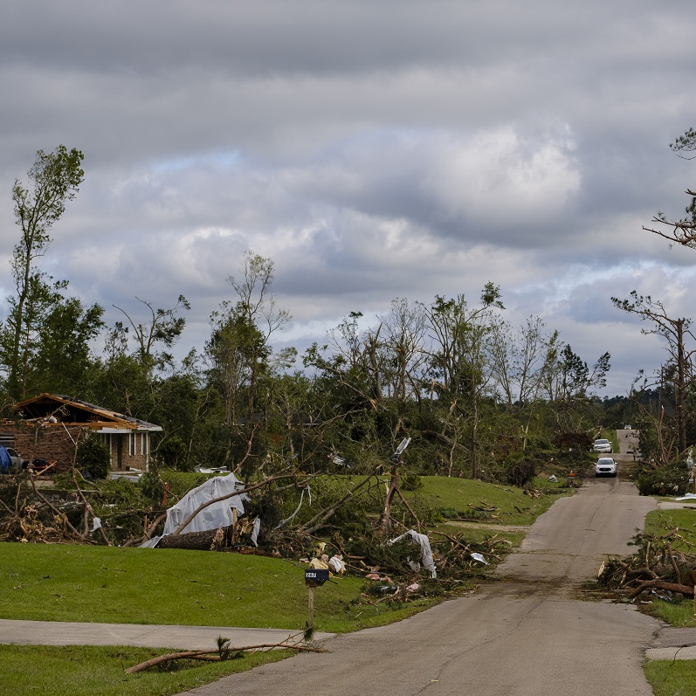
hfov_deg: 18.0
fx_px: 2184
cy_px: 348
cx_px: 478
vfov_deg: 18.1
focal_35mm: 96
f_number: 4.5
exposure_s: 1/640
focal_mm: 50
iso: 100
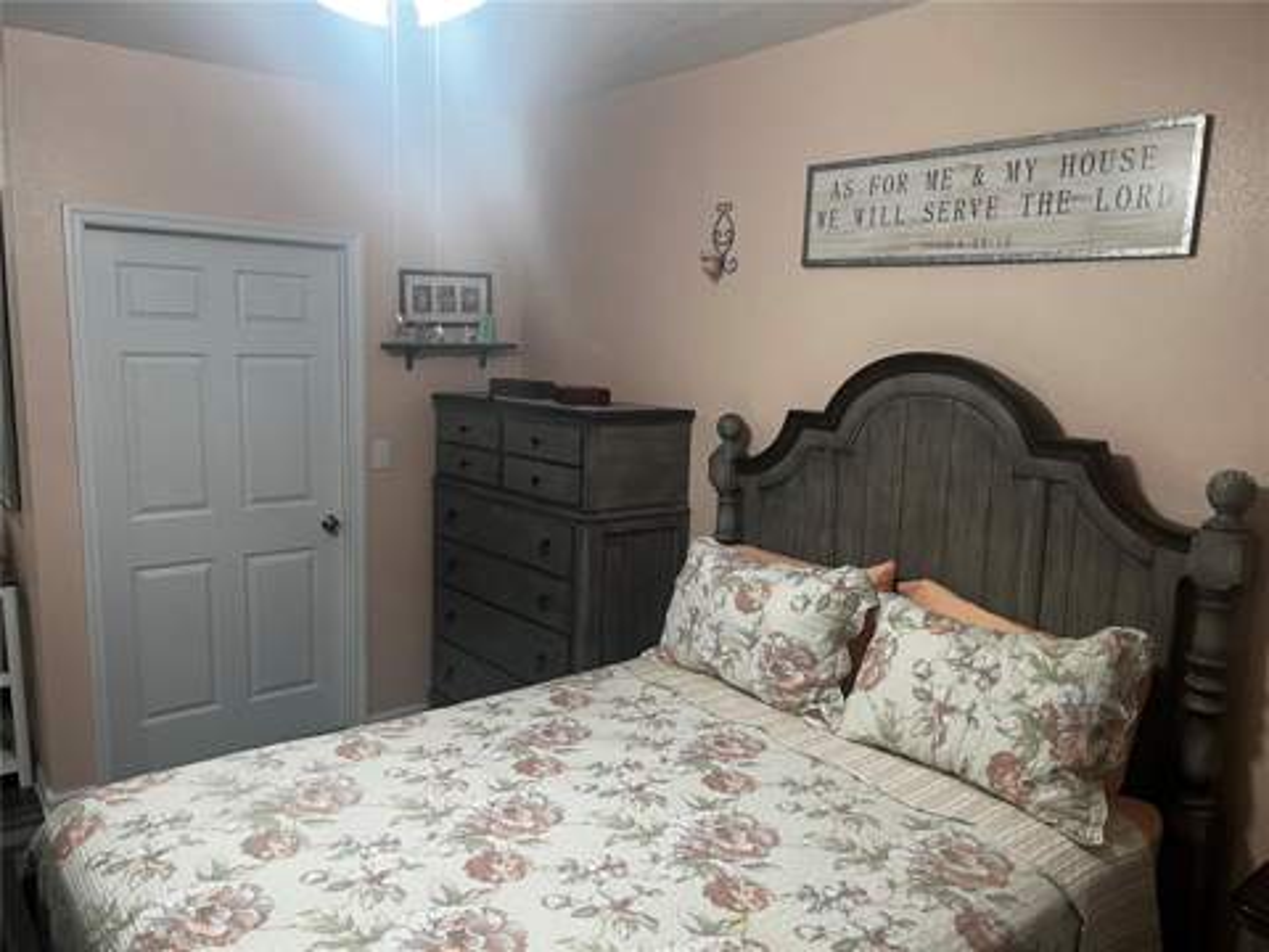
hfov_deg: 67.3
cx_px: 634
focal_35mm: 26
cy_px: 476
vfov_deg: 53.1
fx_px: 953
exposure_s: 1/60
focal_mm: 5.1
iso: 100
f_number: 1.6
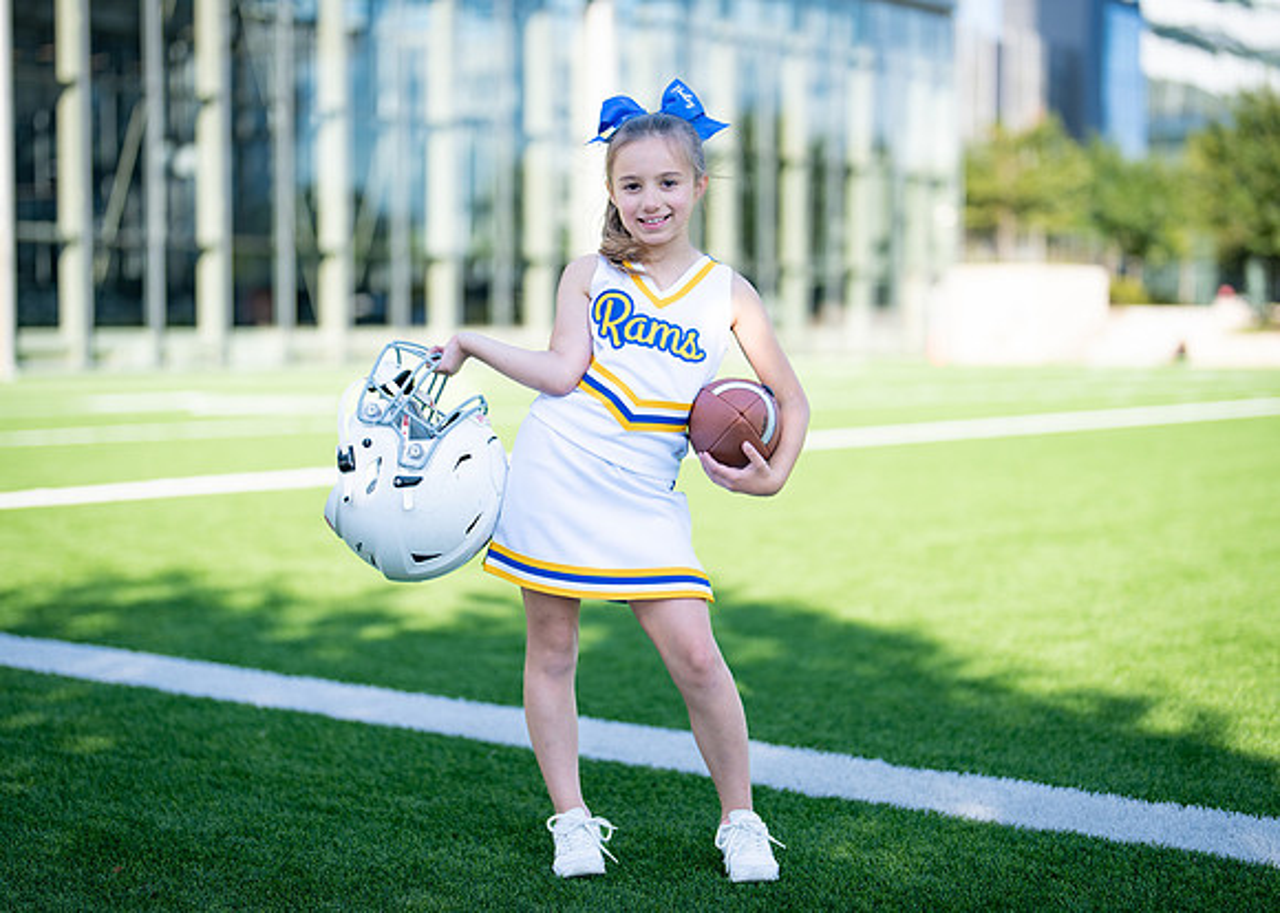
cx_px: 650
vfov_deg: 24.2
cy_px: 441
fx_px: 2127
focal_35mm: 59
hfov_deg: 33.5
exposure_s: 1/3200
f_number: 1.2
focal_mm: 50
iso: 100
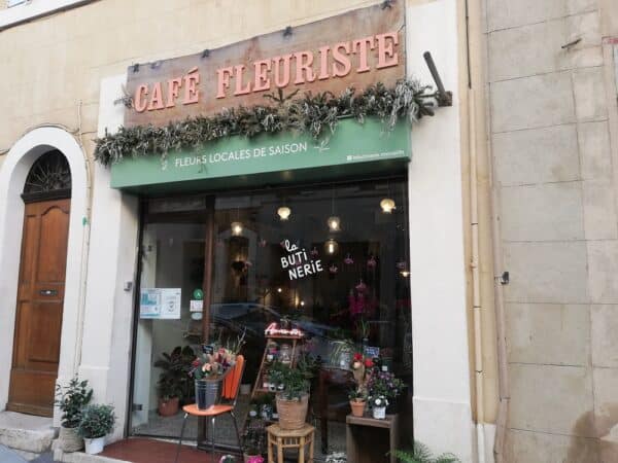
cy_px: 232
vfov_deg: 53.1
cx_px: 309
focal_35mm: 26
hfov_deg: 67.3
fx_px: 464
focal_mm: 3.81
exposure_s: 1/100
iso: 50
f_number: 2.2
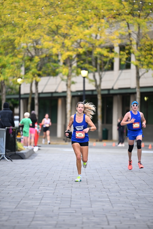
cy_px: 114
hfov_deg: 6.9
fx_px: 1274
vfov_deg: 10.3
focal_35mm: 200
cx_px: 76
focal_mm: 200
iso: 1000
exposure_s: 1/1600
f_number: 2.8
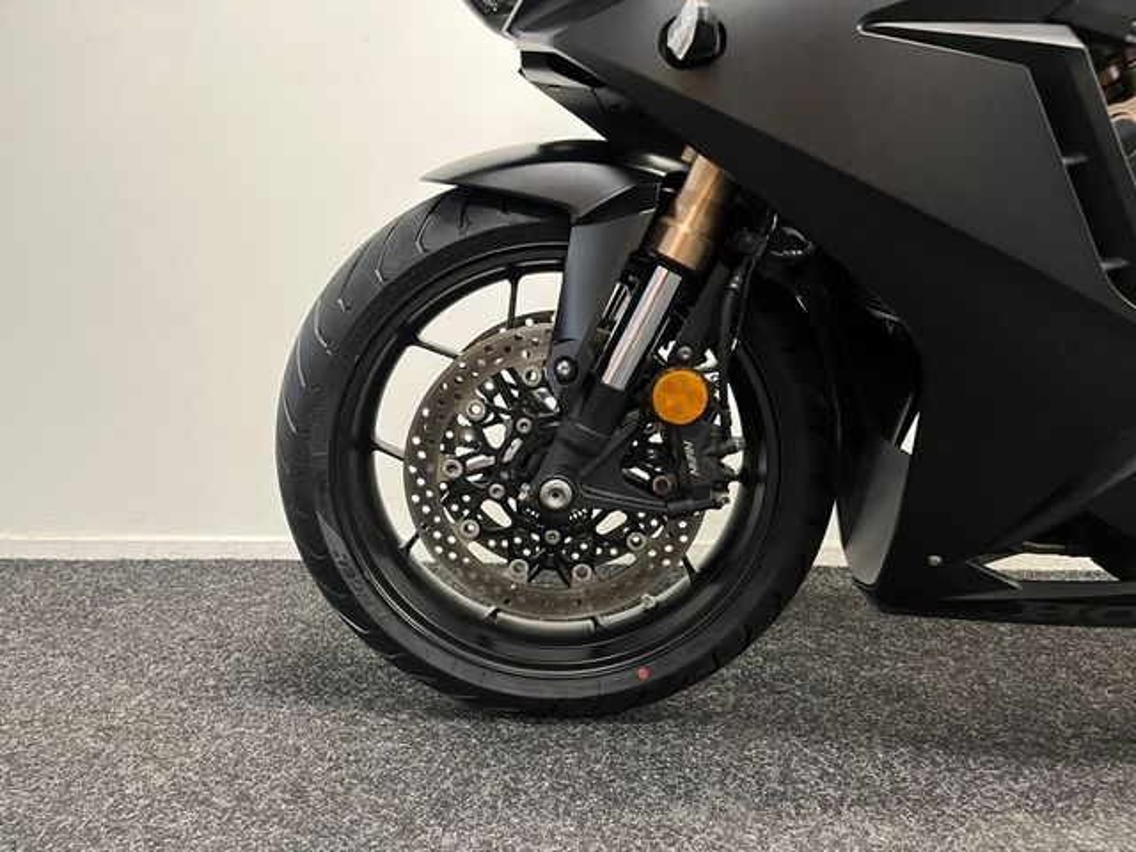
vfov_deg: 53.1
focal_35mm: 26
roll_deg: +0.1
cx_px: 568
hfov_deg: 67.3
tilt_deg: -6.9
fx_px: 853
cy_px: 426
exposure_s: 1/50
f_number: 1.6
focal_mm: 5.1
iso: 320
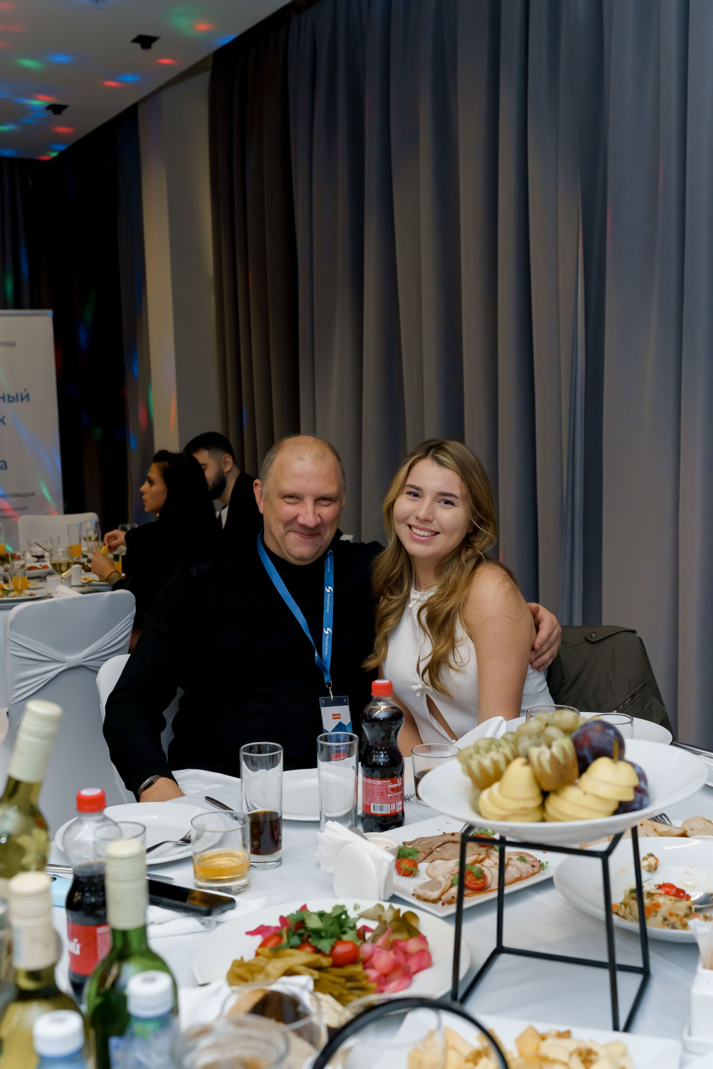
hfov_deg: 33.4
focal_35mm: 40
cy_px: 534
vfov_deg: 48.5
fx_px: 1188
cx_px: 356
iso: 3200
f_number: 5
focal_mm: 40
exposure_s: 1/125
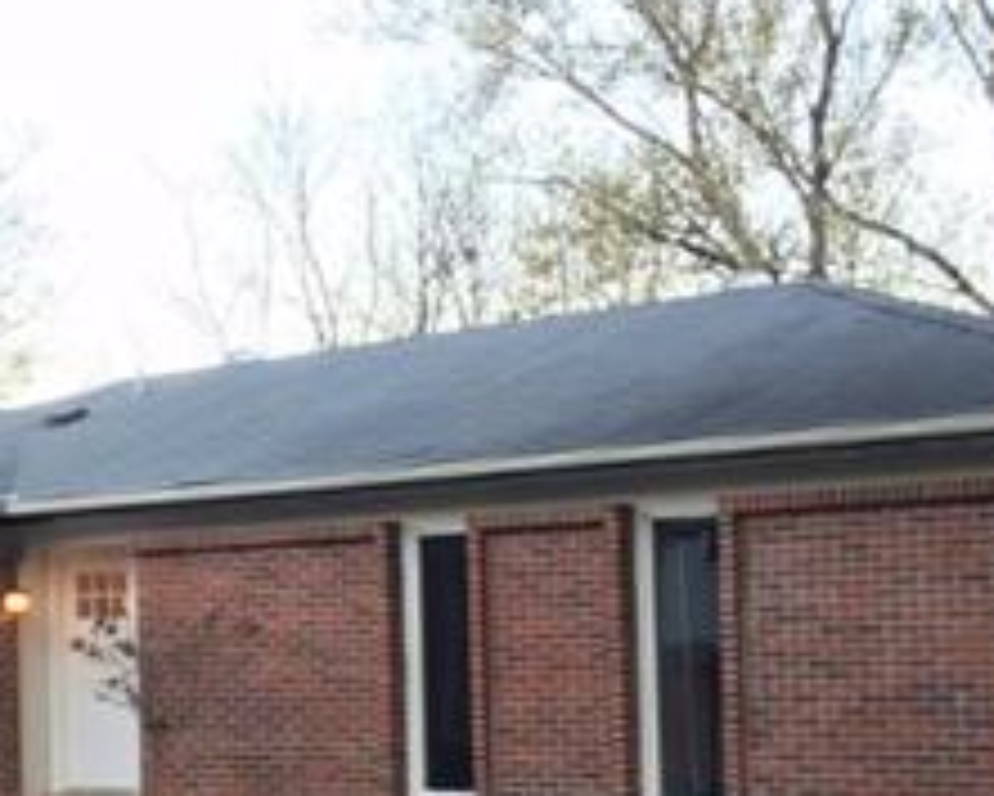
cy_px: 621
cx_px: -90
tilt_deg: +0.0
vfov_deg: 18.6
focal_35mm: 82
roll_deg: +1.0
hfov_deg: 22.1
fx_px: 2413
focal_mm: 4.15
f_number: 2.2
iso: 32
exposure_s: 1/30
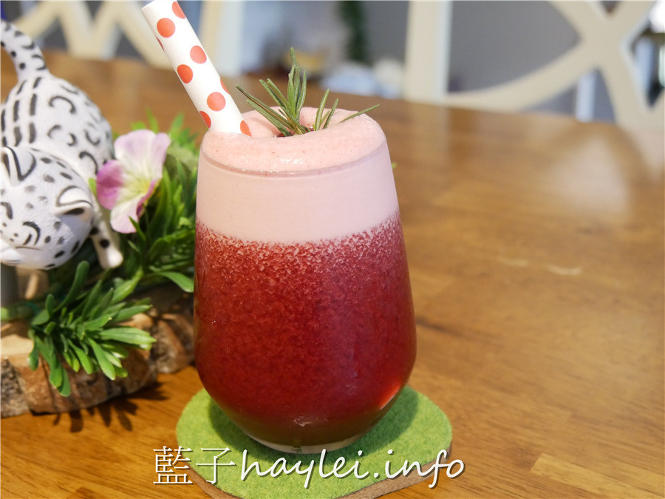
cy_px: 250
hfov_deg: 36.8
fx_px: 999
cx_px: 332
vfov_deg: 28.0
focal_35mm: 52
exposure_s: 1/60
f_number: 4.2
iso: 2500
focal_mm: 26
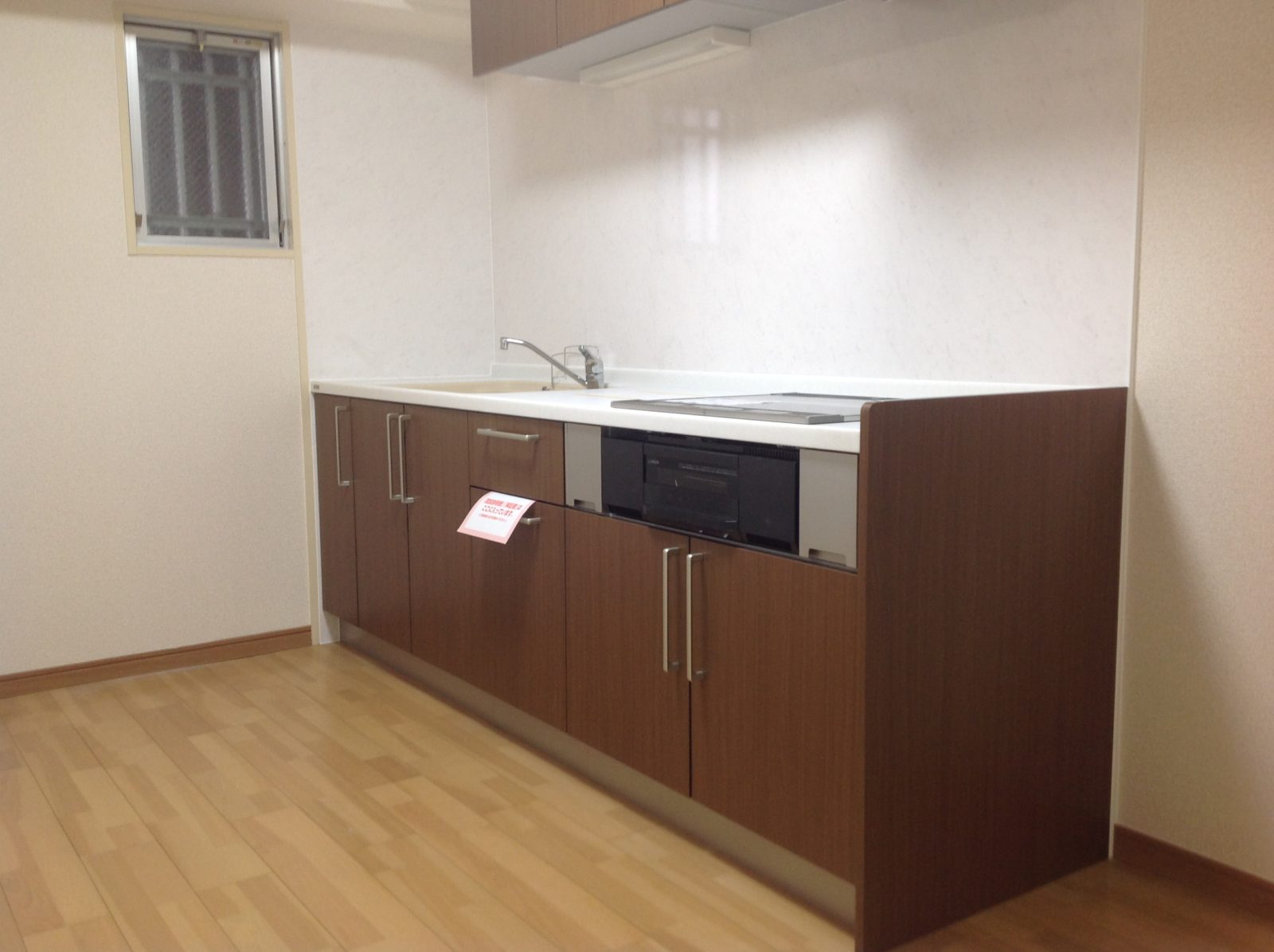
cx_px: 637
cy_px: 476
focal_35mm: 35
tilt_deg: -7.1
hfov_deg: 52.7
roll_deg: +0.7
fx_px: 1286
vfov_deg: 40.6
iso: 50
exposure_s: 1/17
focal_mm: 4.28
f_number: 2.4
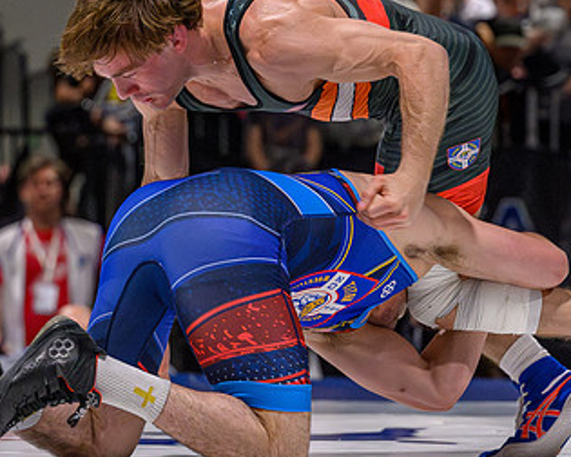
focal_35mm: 259
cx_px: 279
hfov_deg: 7.5
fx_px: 4377
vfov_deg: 6.0
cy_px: 164
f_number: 2.8
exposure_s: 1/800
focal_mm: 95
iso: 7200
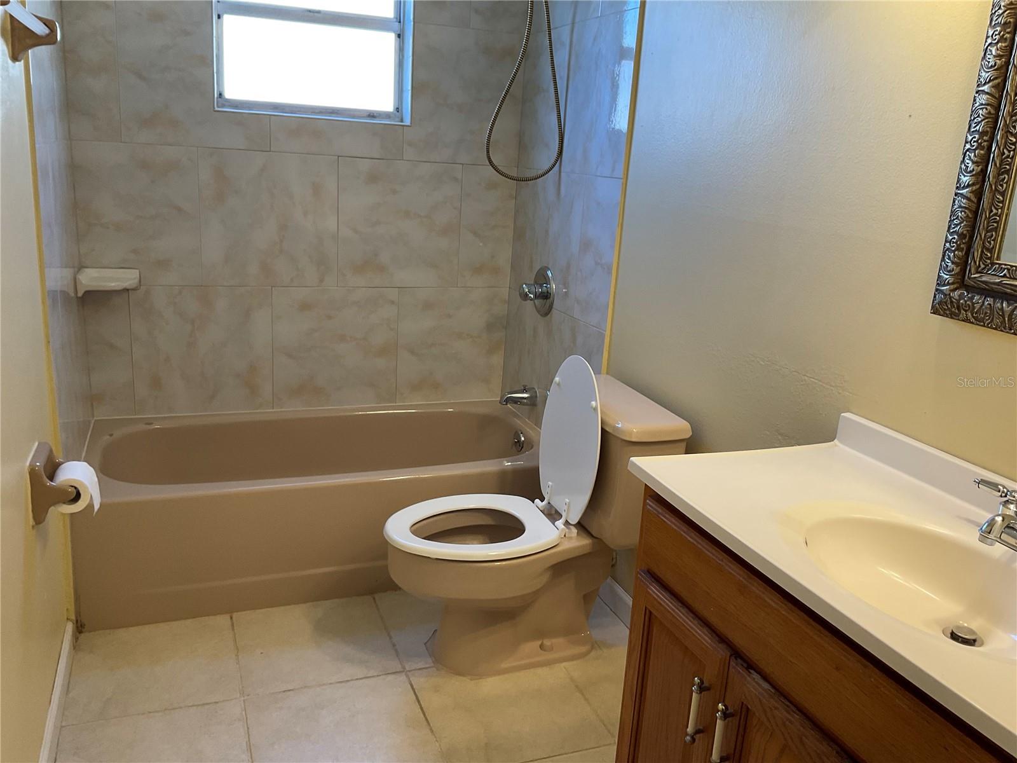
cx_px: 508
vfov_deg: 48.2
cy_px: 382
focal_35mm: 29
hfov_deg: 61.7
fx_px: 852
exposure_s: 1/60
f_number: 1.8
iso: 50
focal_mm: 3
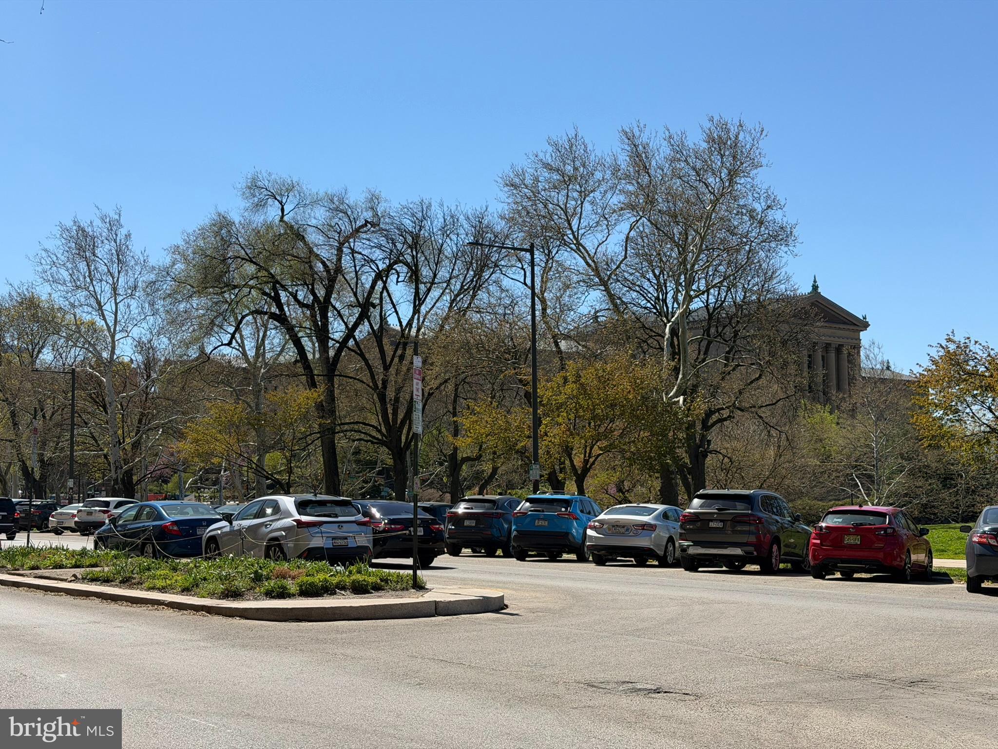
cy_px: 374
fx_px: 1384
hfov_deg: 39.7
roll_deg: +0.1
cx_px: 499
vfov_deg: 30.3
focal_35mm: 48
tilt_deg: +5.0
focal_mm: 6.76
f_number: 1.78
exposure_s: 1/5208
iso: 64
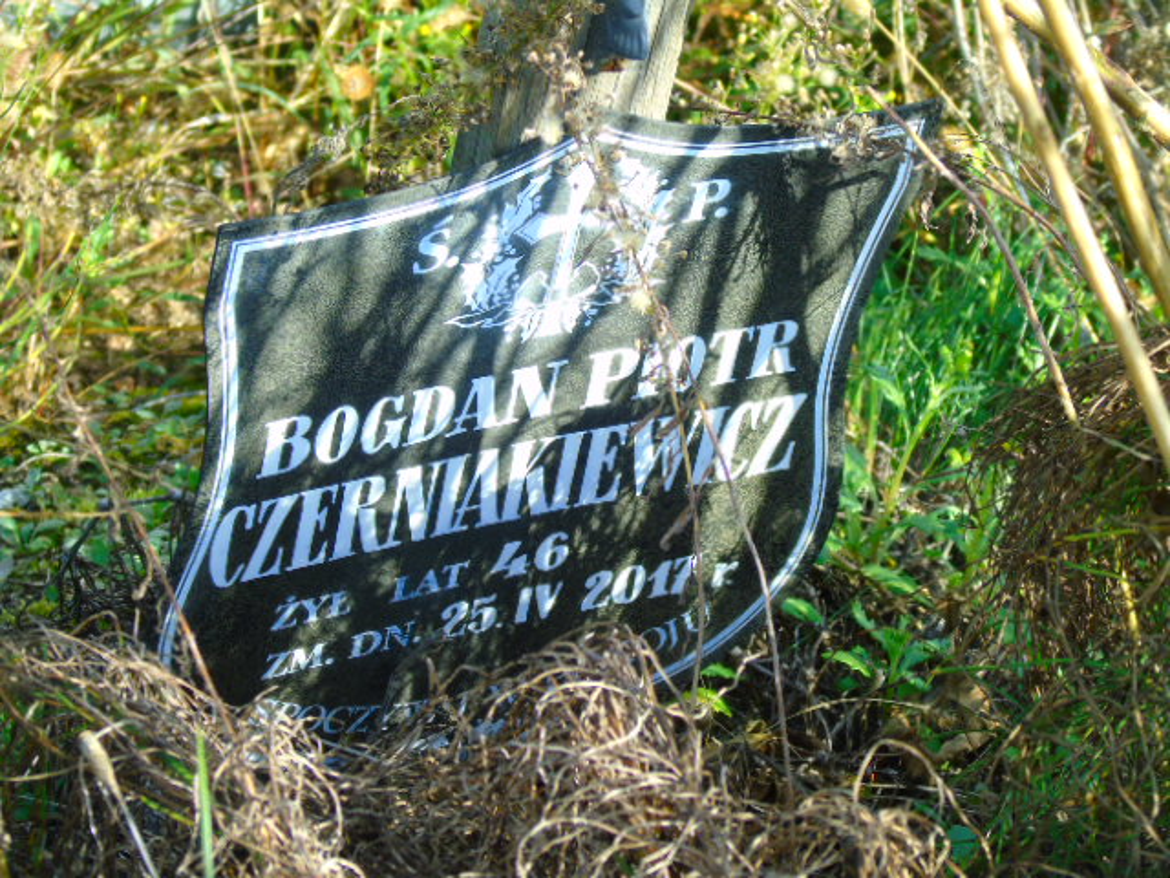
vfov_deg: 9.2
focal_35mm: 162
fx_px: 5476
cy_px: 439
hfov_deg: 12.2
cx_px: 585
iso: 100
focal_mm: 29
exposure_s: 1/125
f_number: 4.9
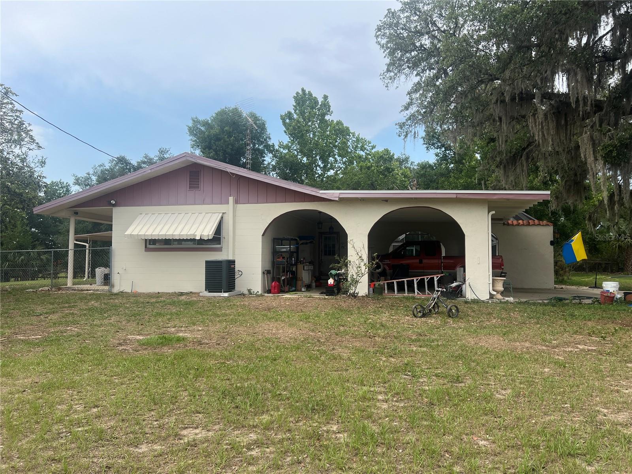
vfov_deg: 53.1
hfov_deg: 67.3
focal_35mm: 26
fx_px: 475
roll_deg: +0.5
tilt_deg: +2.3
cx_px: 316
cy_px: 237
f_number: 1.5
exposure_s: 1/2994
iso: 50
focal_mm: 5.7
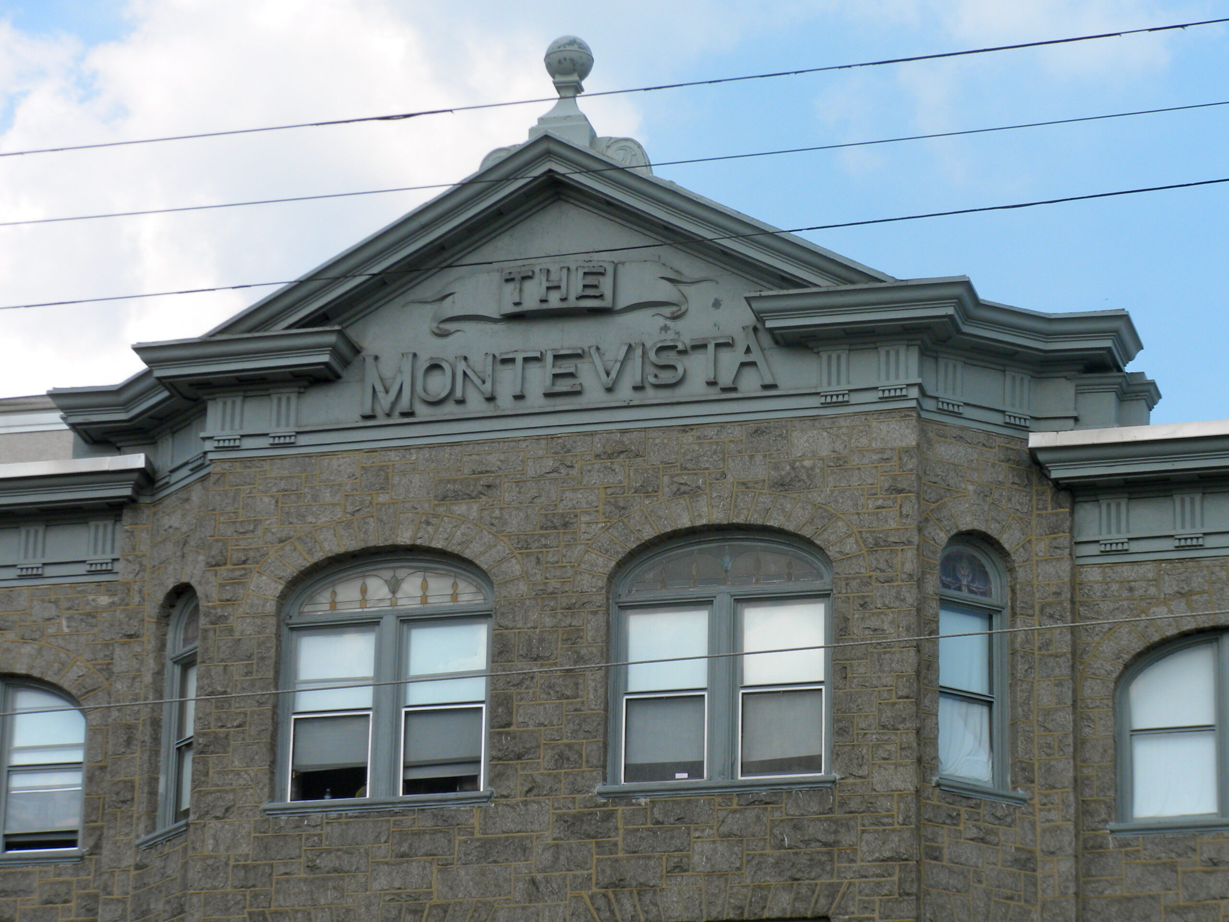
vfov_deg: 12.5
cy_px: 461
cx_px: 614
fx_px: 4225
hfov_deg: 16.6
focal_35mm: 119
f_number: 5.1
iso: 64
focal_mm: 21
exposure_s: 1/371
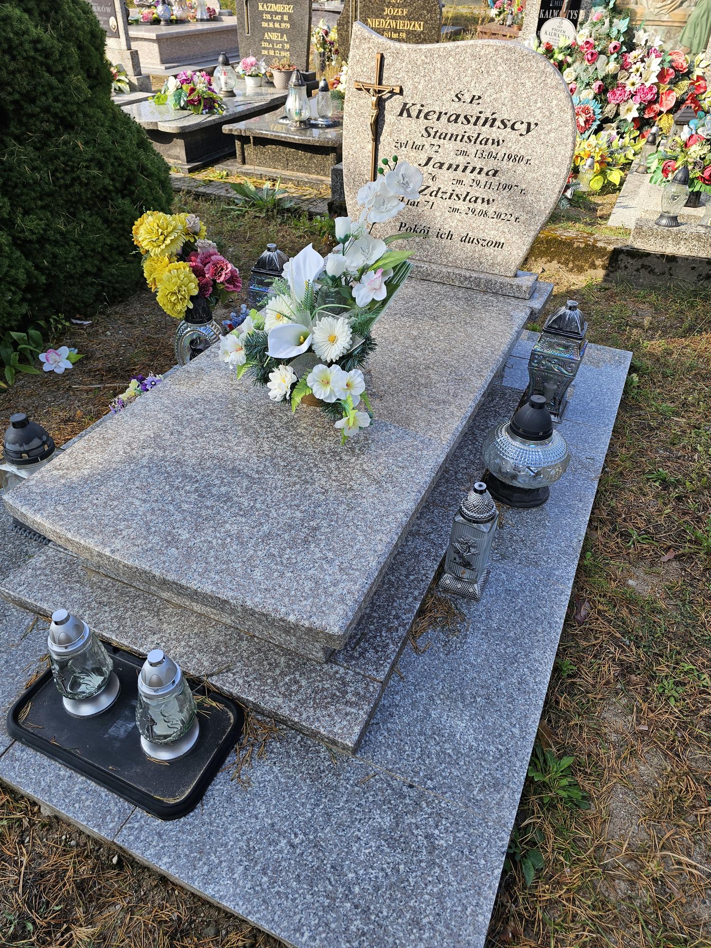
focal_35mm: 23
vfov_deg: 73.9
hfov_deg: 58.9
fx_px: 630
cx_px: 356
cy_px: 474
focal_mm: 6.3
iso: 10
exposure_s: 1/249
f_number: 1.7
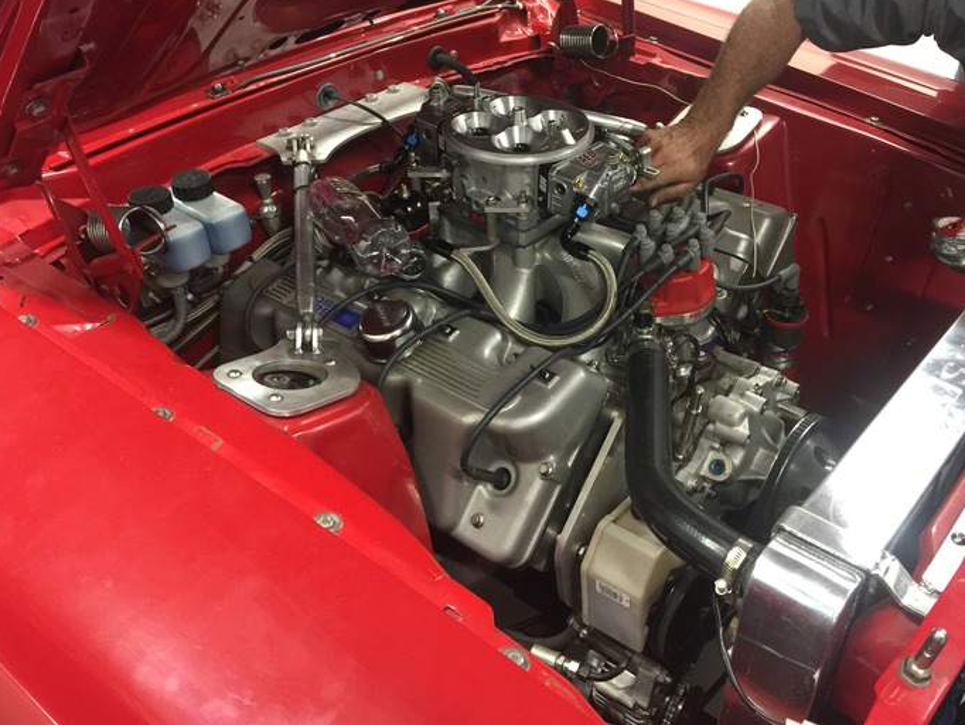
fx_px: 948
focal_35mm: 34
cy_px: 350
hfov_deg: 53.9
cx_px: 528
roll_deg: -0.1
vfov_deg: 41.8
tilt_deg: -34.6
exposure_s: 1/8
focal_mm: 4.15
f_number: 2.2
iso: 125
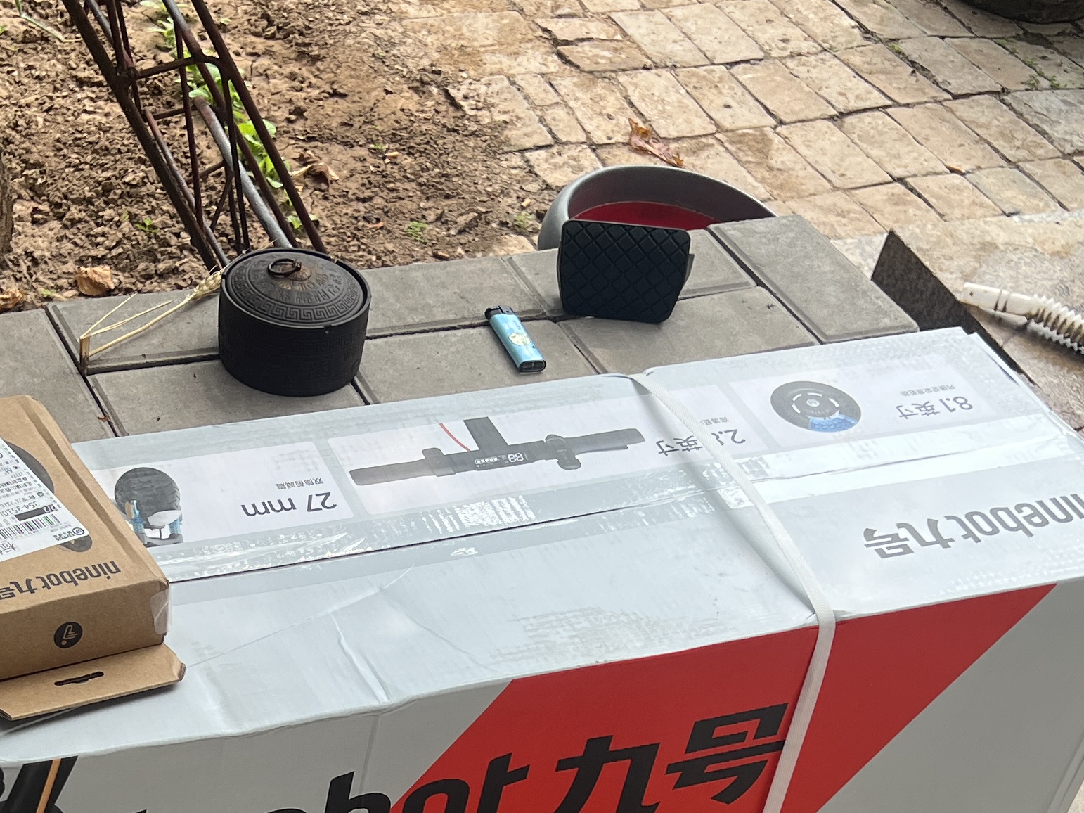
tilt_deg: -47.4
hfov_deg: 28.3
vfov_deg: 20.4
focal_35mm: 68
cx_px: 339
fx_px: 2129
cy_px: 930
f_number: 1.5
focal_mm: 5.7
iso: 50
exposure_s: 1/1361
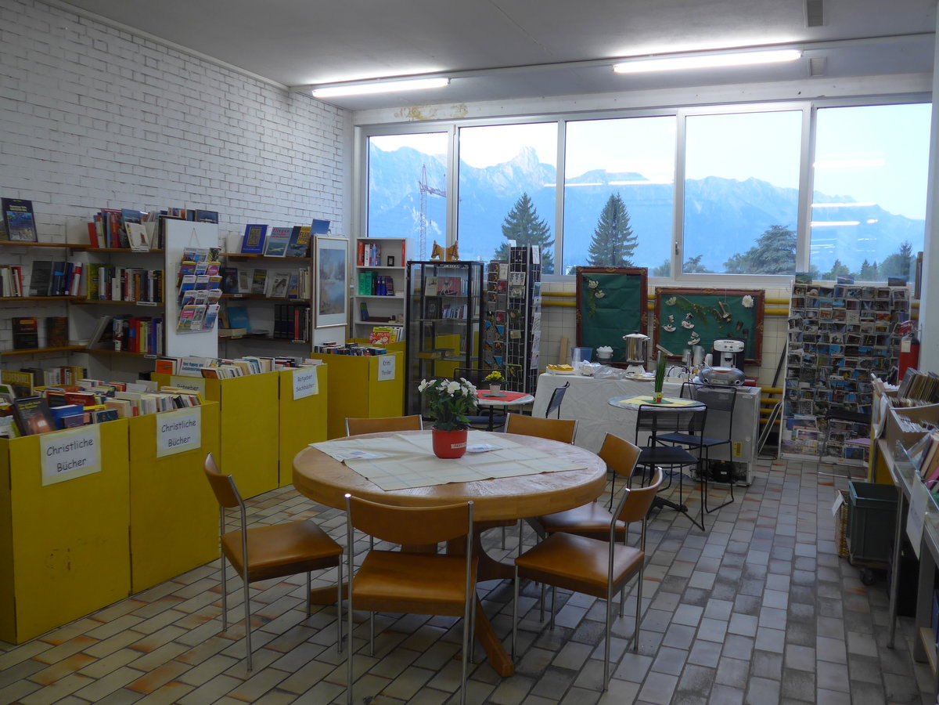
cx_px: 470
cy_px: 352
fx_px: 787
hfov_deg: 61.7
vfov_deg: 48.2
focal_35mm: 29
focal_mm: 6
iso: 125
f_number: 2
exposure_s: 1/60
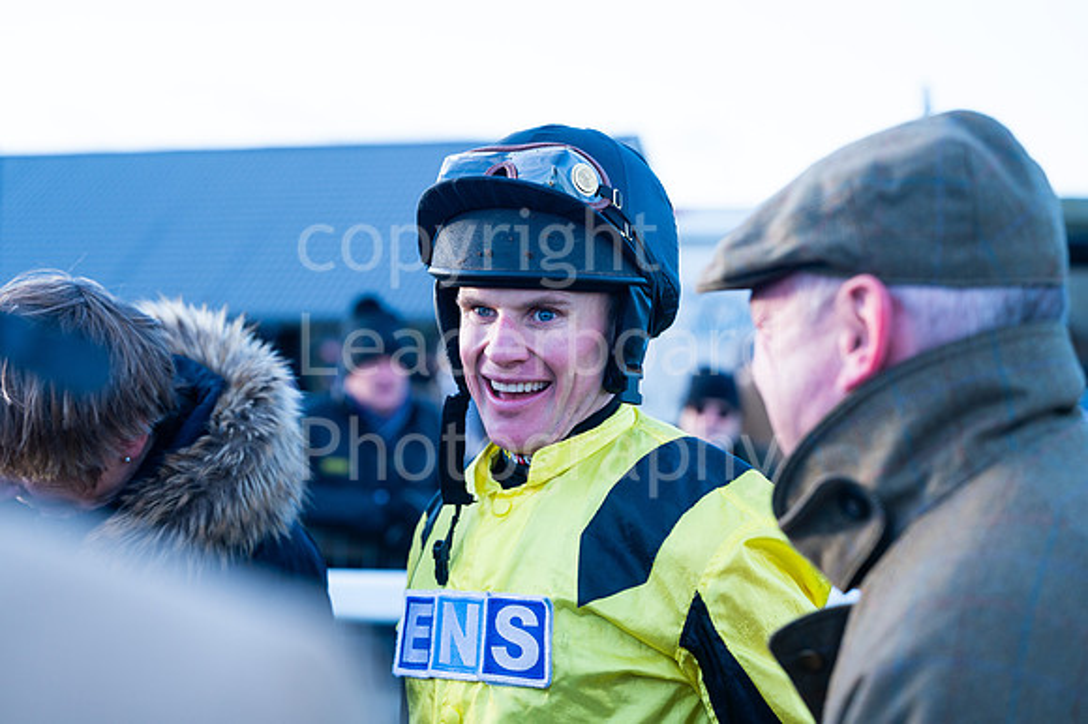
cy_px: 341
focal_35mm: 74
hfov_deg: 27.3
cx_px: 512
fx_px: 2239
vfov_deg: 18.4
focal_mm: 70
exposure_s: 1/640
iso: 320
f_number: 3.5
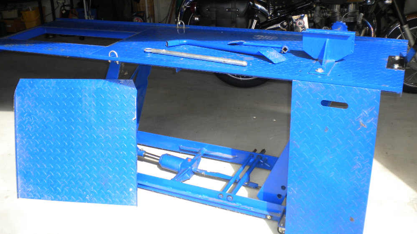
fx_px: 431
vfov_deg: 30.3
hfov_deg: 51.6
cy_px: 90
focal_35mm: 39
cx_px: 207
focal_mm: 6.3
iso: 113
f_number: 4.6
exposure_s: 1/210
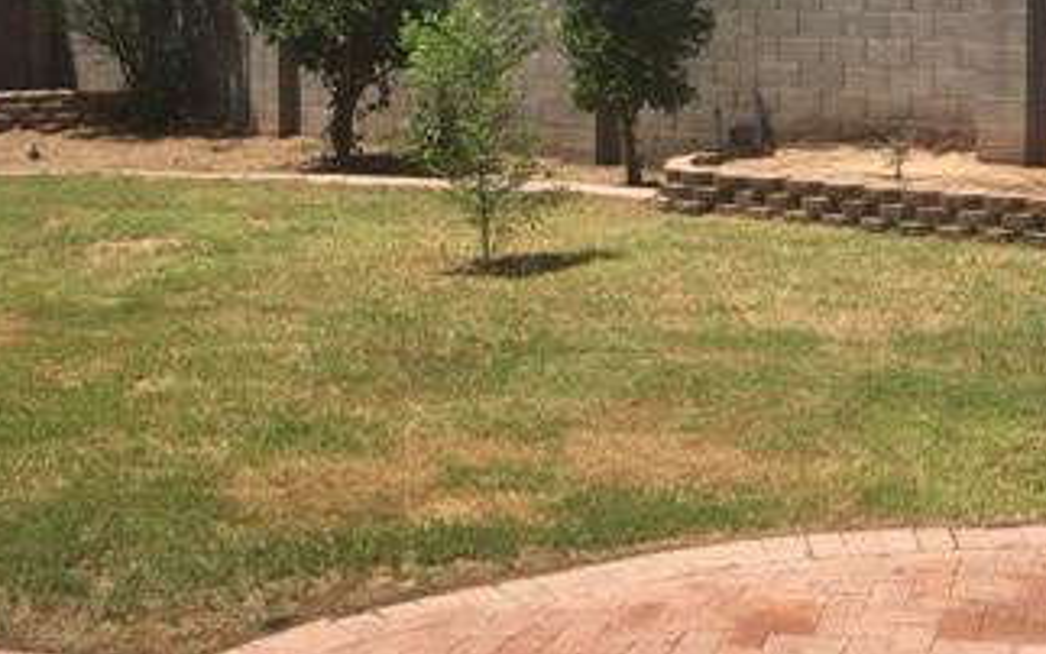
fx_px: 1739
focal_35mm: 61
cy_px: 87
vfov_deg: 20.9
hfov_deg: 32.2
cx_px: 891
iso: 25
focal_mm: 4.15
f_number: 2.2
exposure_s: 1/2079
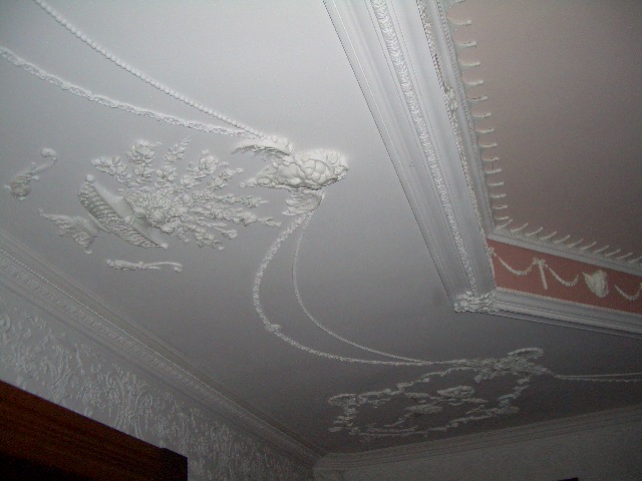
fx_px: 649
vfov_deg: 40.7
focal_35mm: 35
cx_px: 321
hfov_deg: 52.6
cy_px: 240
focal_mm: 5.8
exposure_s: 1/60
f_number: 2.6
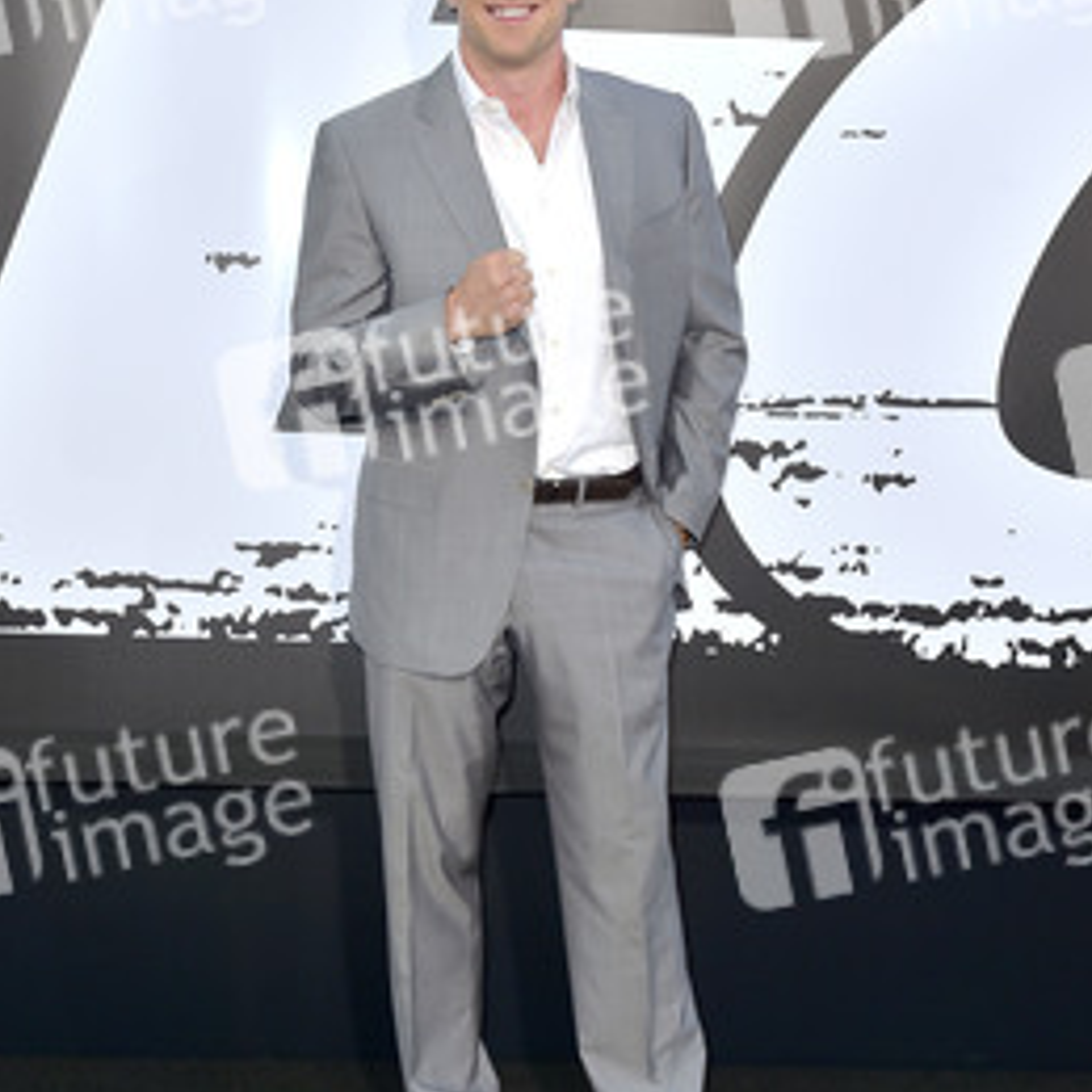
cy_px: 601
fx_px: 1677
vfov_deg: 36.0
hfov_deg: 36.1
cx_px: 556
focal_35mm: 47
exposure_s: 1/250
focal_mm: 36
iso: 250
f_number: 6.3
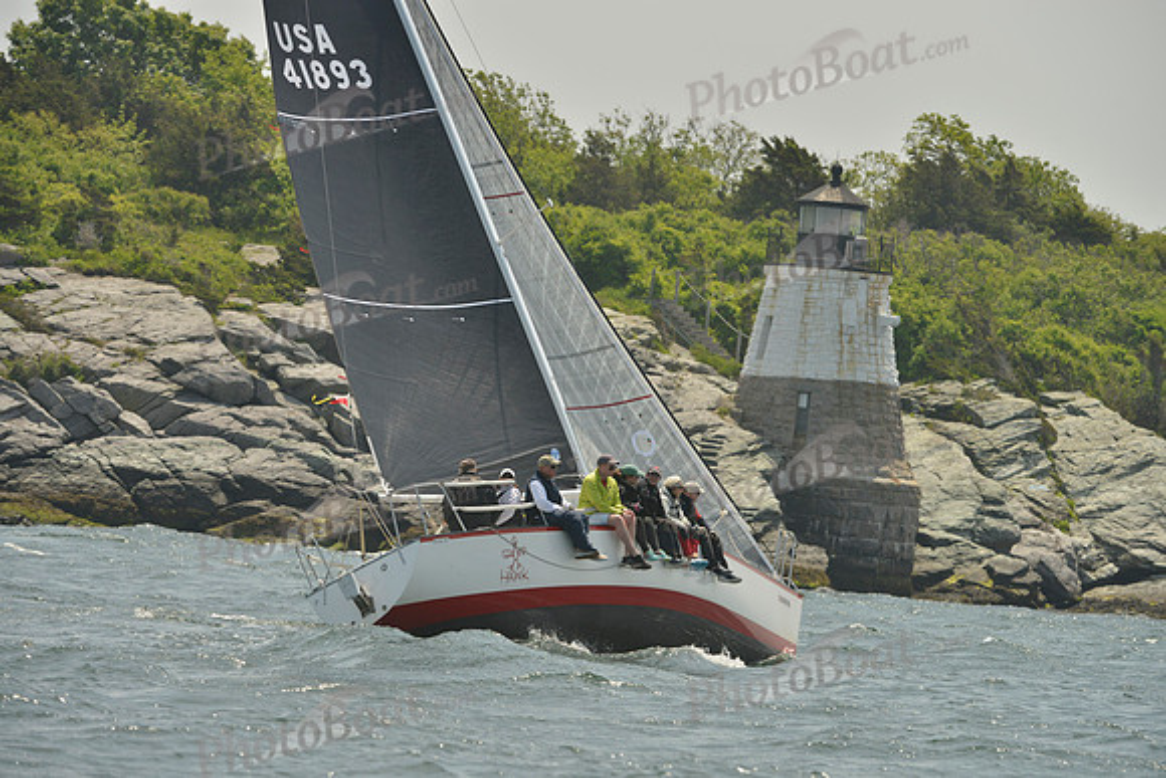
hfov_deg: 7.6
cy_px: 389
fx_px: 8747
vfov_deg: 5.1
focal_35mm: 270
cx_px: 583
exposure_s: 1/1000
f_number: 8
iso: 280
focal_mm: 270
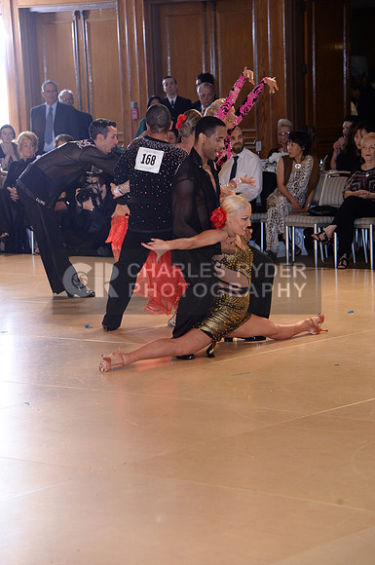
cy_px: 282
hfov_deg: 12.2
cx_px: 188
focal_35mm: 112
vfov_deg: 18.3
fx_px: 1755
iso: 1250
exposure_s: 1/250
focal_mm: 112
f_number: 5.6
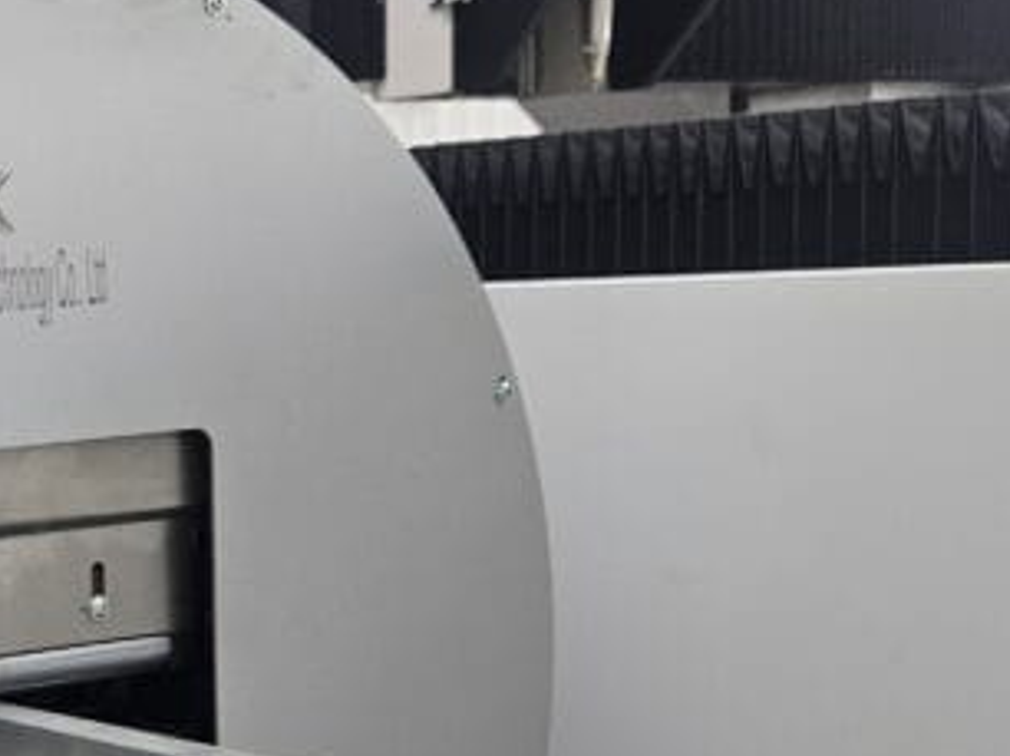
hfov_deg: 21.3
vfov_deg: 18.9
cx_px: -512
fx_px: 2245
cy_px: 611
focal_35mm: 77
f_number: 1.8
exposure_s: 1/100
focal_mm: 5.4
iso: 100
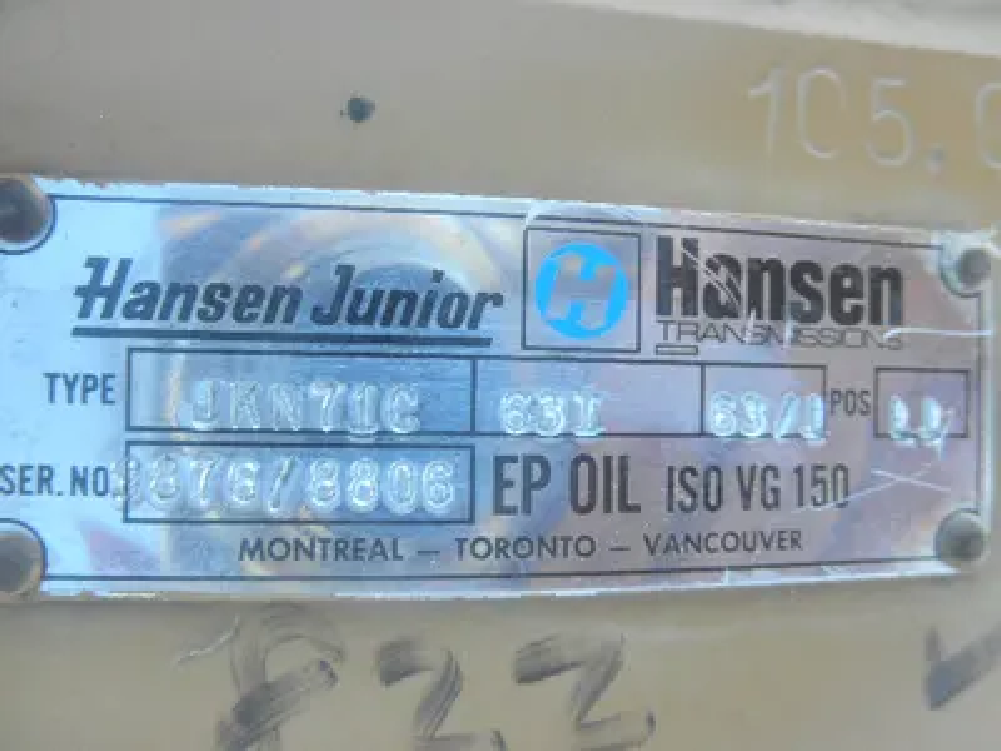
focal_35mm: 28
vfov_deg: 49.7
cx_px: 500
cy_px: 376
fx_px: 810
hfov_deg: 63.4
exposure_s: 1/80
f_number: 3
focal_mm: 5
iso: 64
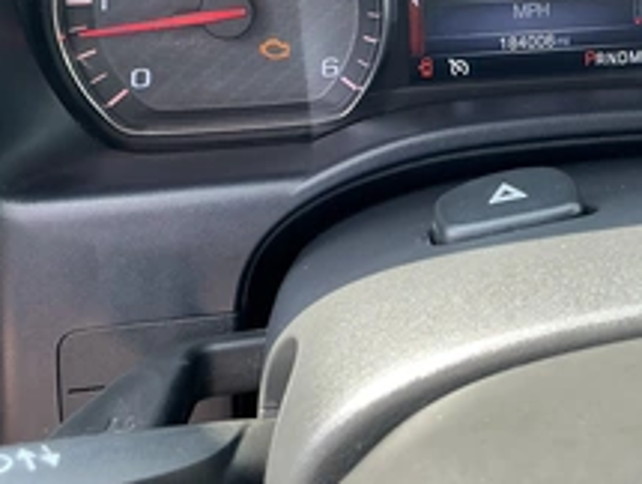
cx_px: 457
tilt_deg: -26.7
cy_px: 84
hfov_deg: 36.2
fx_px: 966
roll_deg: -1.0
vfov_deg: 27.4
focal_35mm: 52
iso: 50
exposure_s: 1/122
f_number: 1.8
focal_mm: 3
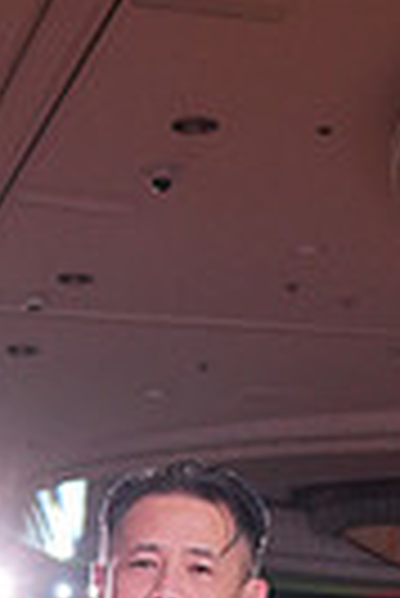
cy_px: 1111
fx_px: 2460
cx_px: -74
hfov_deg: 9.2
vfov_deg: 12.5
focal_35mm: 148
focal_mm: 34
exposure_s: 1/500
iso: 1250
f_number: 4
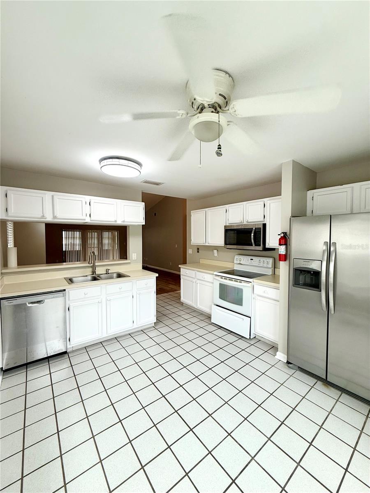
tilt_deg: -2.2
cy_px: 246
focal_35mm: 14
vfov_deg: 102.1
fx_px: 200
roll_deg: -0.2
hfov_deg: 85.7
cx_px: 185
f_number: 2.2
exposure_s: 1/120
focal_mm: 2.22
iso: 100
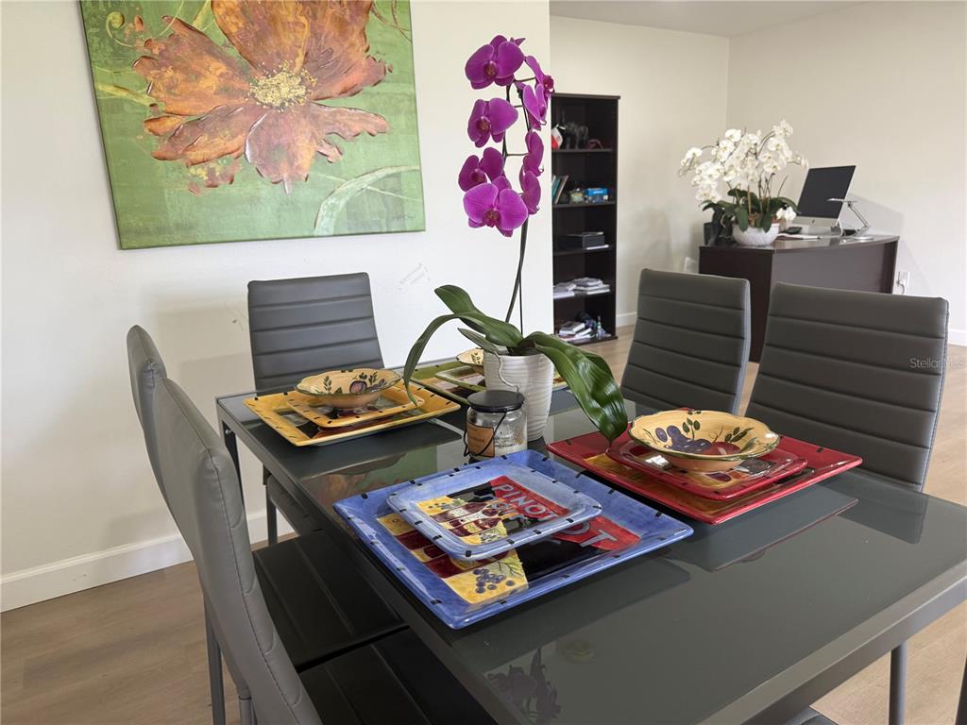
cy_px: 362
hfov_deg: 71.6
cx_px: 484
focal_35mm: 24
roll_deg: +2.0
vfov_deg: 56.8
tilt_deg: -12.9
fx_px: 670
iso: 160
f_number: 1.78
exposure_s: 1/60
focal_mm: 6.76
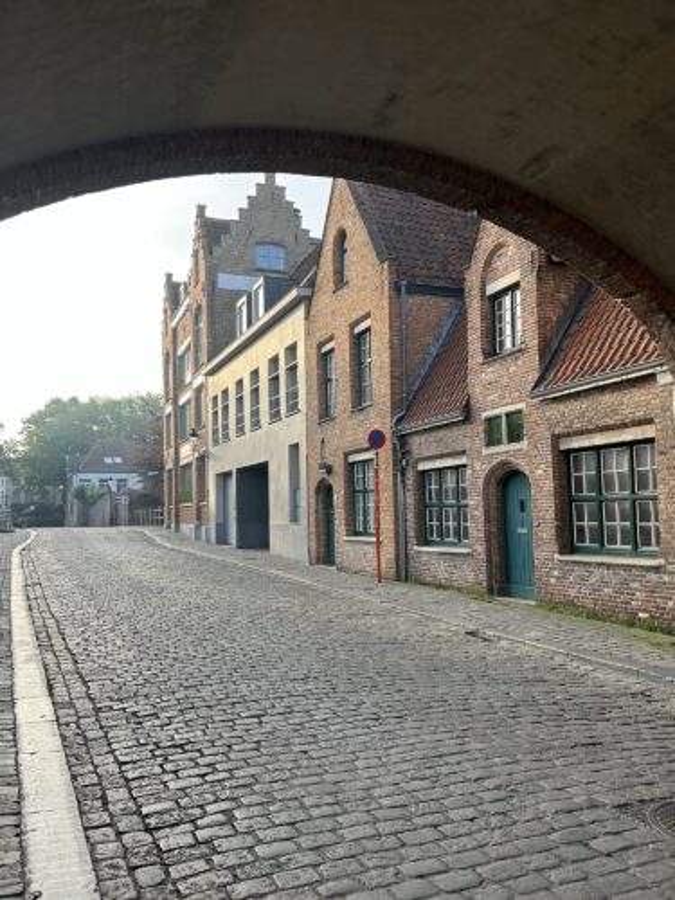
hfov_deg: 56.8
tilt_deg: +4.4
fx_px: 624
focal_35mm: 24
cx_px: 338
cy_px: 450
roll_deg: +1.1
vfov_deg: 71.6
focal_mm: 6.86
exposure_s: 1/836
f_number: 1.78
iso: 80
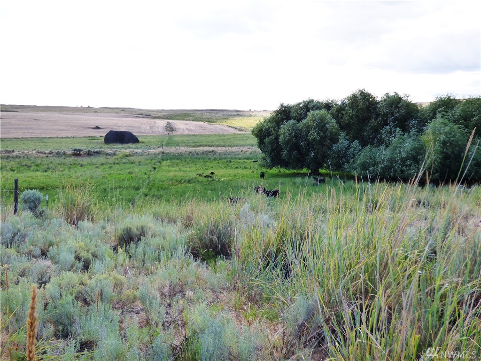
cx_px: 240
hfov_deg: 50.1
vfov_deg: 38.7
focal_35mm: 37
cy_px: 180
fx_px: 514
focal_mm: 6.47
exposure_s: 1/500
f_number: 3.5
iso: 200
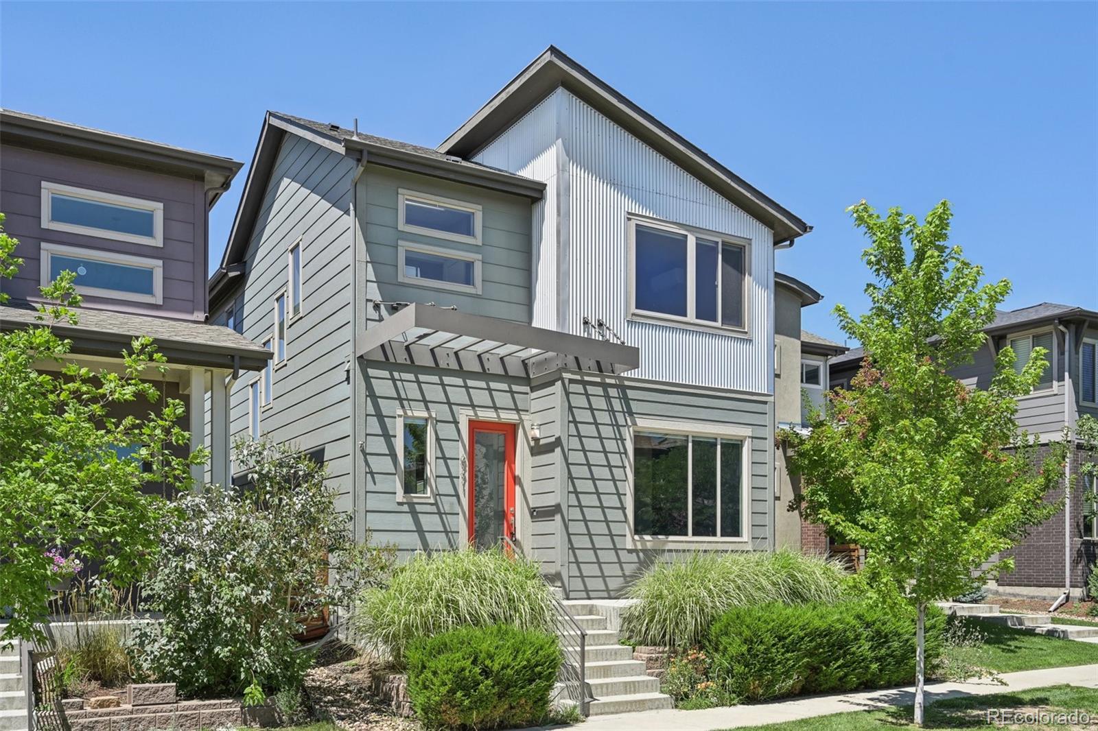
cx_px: 549
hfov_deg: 61.9
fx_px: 915
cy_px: 366
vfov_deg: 43.6
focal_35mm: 30
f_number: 8
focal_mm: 30
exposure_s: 1/160
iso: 100
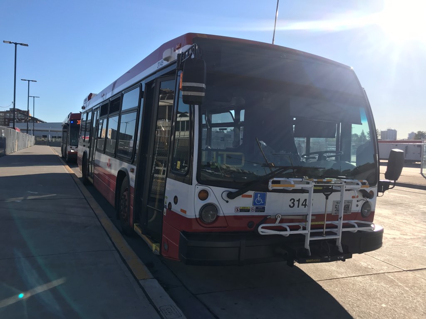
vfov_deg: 49.7
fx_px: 345
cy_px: 160
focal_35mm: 28
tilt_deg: -0.5
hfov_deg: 63.4
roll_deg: -1.3
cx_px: 213
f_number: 1.8
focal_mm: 3.99
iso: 20
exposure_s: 1/2227
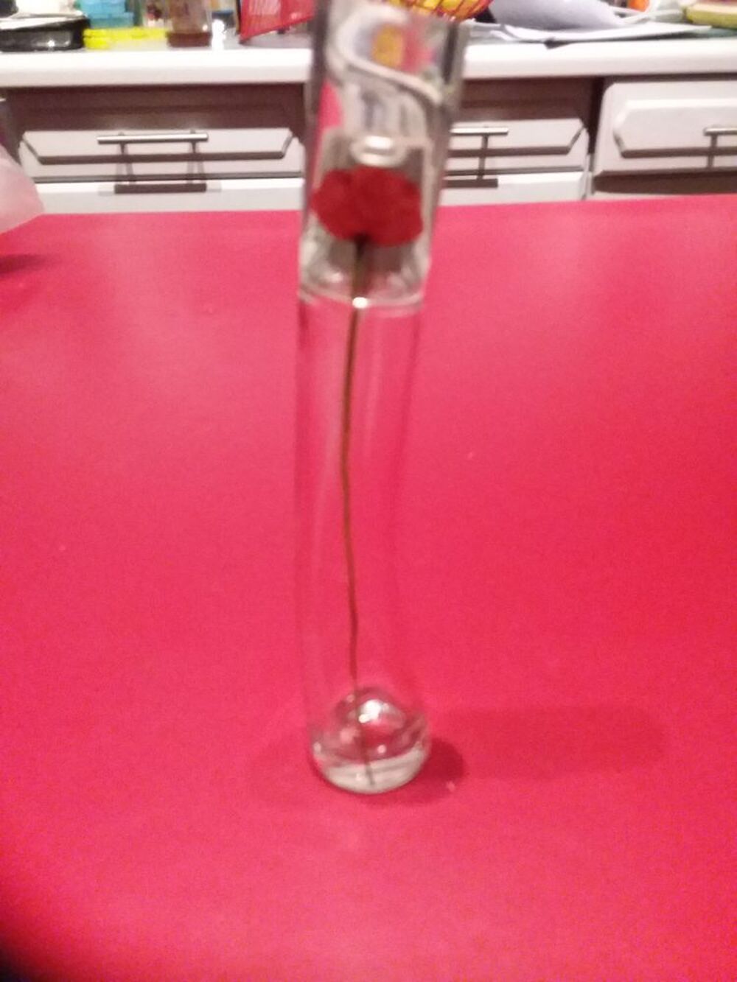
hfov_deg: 51.4
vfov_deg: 65.3
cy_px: 491
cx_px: 368
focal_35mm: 27
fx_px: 766
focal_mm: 2.91
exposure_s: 1/17
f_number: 1.9
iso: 320
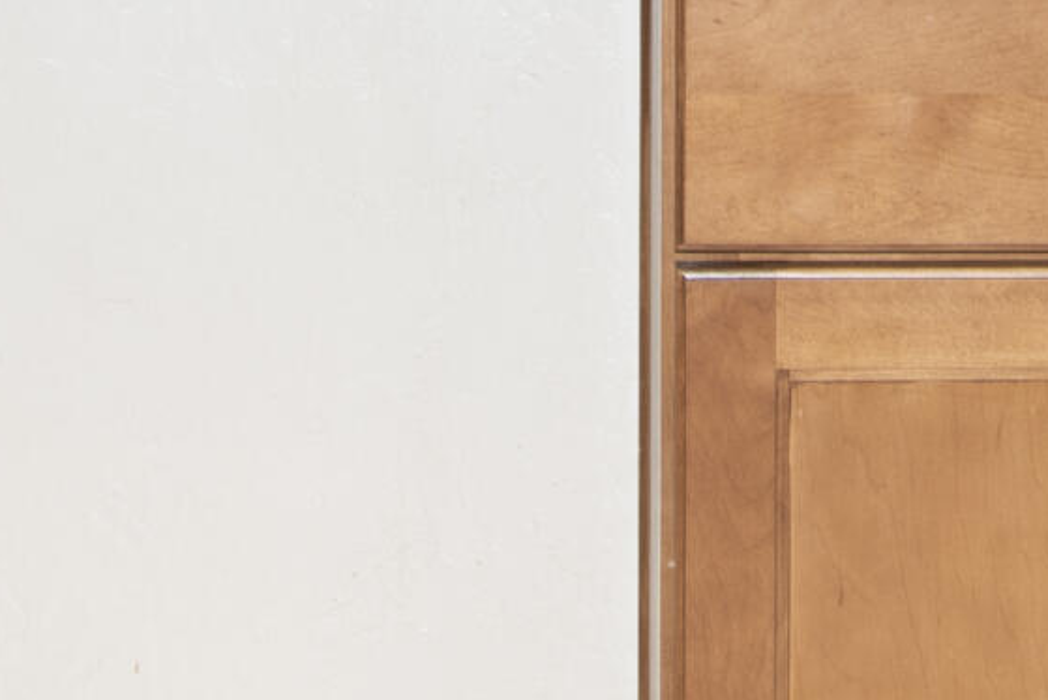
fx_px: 4688
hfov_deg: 12.7
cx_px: 945
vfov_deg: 8.2
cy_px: -632
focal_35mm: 161
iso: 100
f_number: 5.6
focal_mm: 20
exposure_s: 1/200
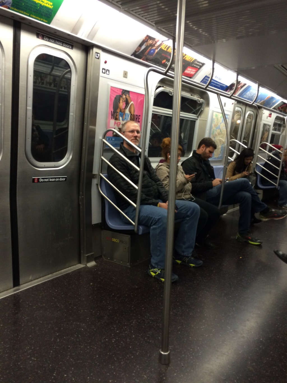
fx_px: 321
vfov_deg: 61.7
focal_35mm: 29
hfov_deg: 48.2
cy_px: 192
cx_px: 144
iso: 125
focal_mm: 4.15
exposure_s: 1/30
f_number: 2.2
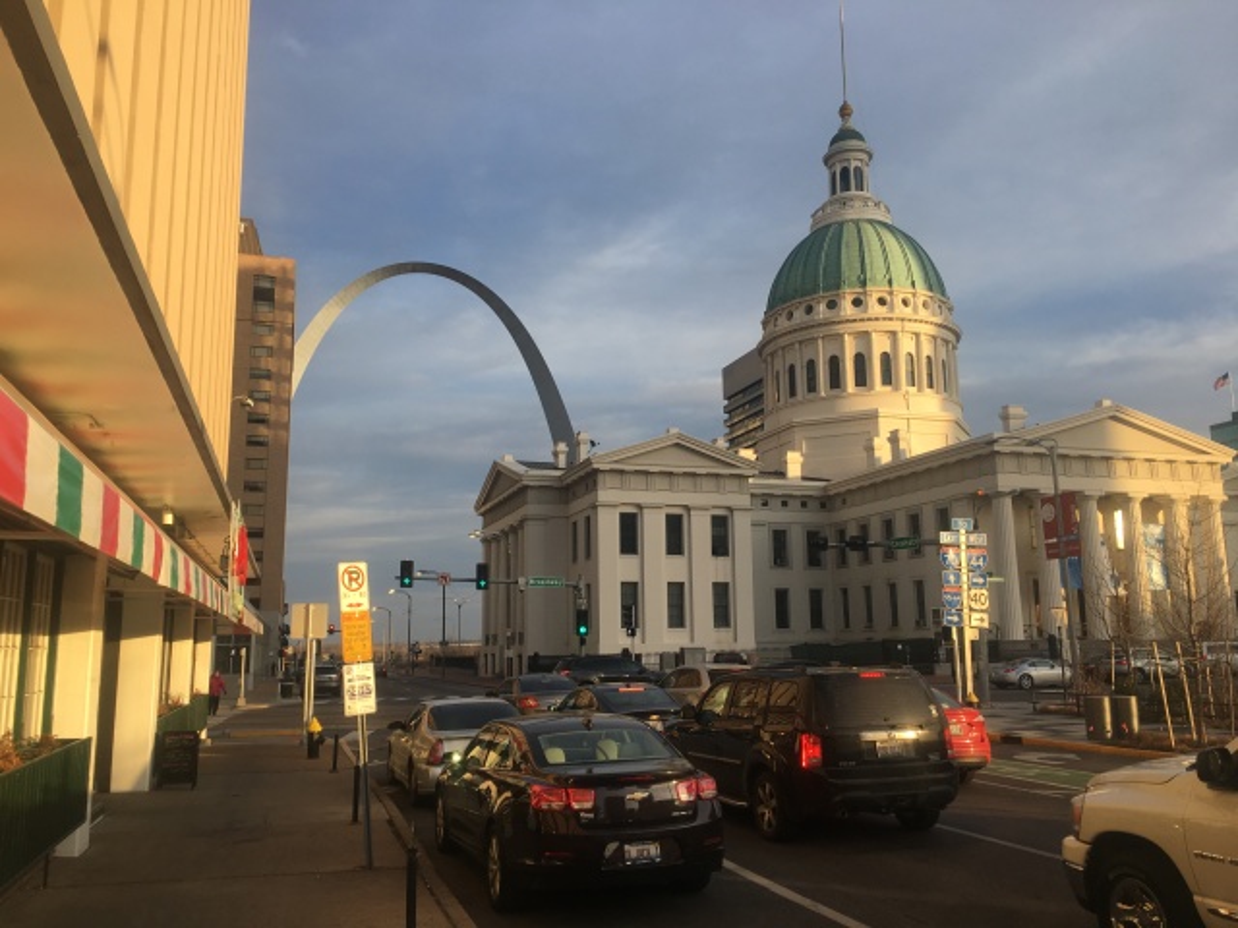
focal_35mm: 29
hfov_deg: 61.7
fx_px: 1037
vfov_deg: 48.2
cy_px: 464
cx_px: 619
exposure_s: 1/506
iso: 25
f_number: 2.2
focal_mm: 4.15
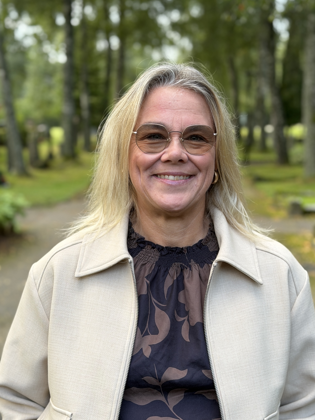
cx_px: 170
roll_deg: -0.4
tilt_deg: -9.9
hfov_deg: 22.9
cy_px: 269
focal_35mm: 64
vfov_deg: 30.1
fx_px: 777
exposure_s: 1/137
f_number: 1.78
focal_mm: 6.76
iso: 50
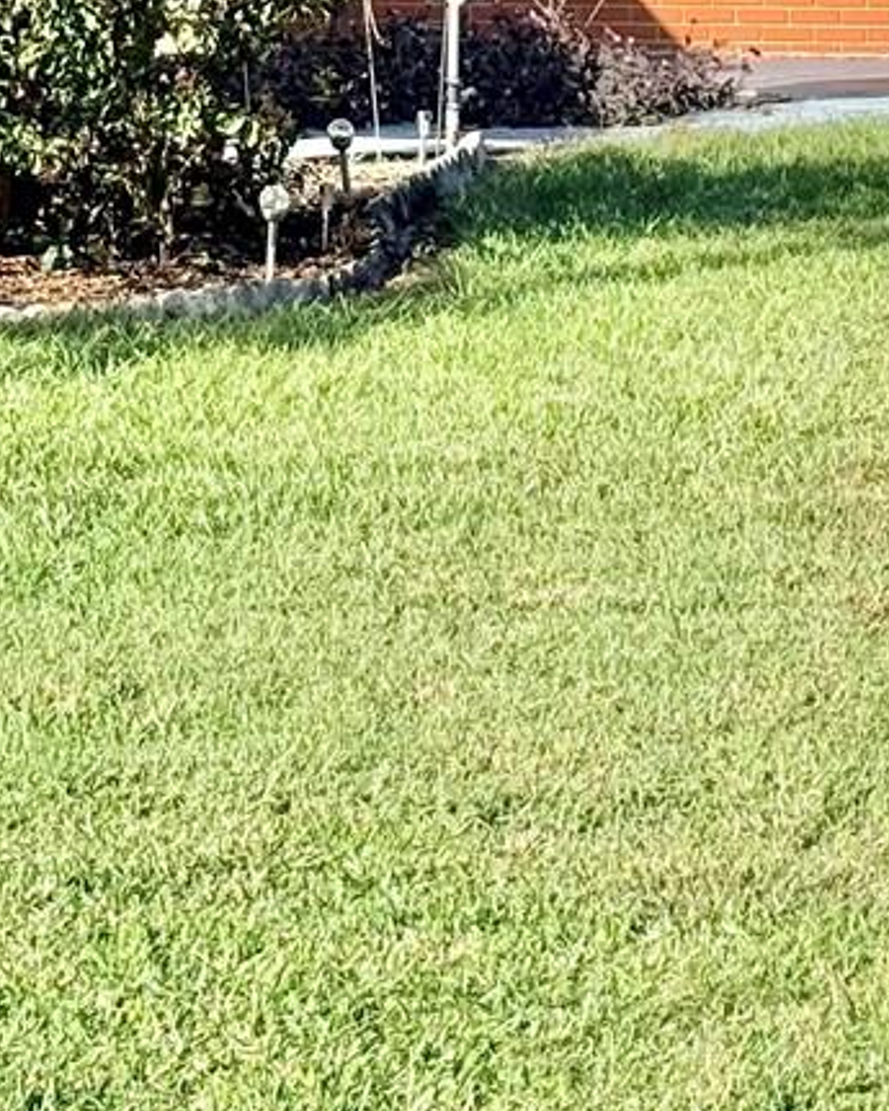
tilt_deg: +0.2
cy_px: -278
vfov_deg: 10.9
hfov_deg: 8.8
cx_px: 1113
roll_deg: -0.5
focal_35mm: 174
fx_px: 5721
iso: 64
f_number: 1.78
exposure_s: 1/4098
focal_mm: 6.76
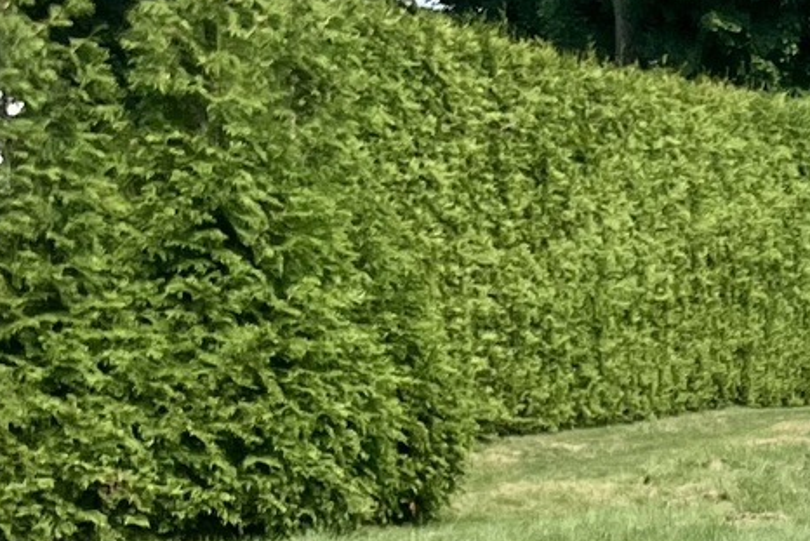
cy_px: 811
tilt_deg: -4.6
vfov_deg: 9.3
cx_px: 1370
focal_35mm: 144
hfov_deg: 13.1
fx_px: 3241
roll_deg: -0.1
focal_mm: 3.99
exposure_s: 1/1675
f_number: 1.8
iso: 32
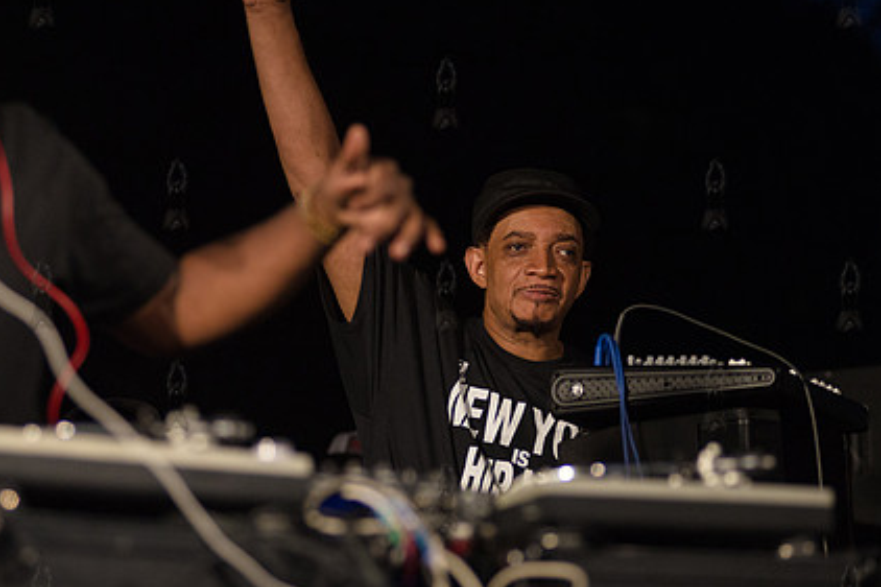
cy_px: 294
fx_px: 4207
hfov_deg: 12.0
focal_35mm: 172
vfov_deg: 8.0
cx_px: 445
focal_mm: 125
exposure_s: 1/1000
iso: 1600
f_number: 2.8
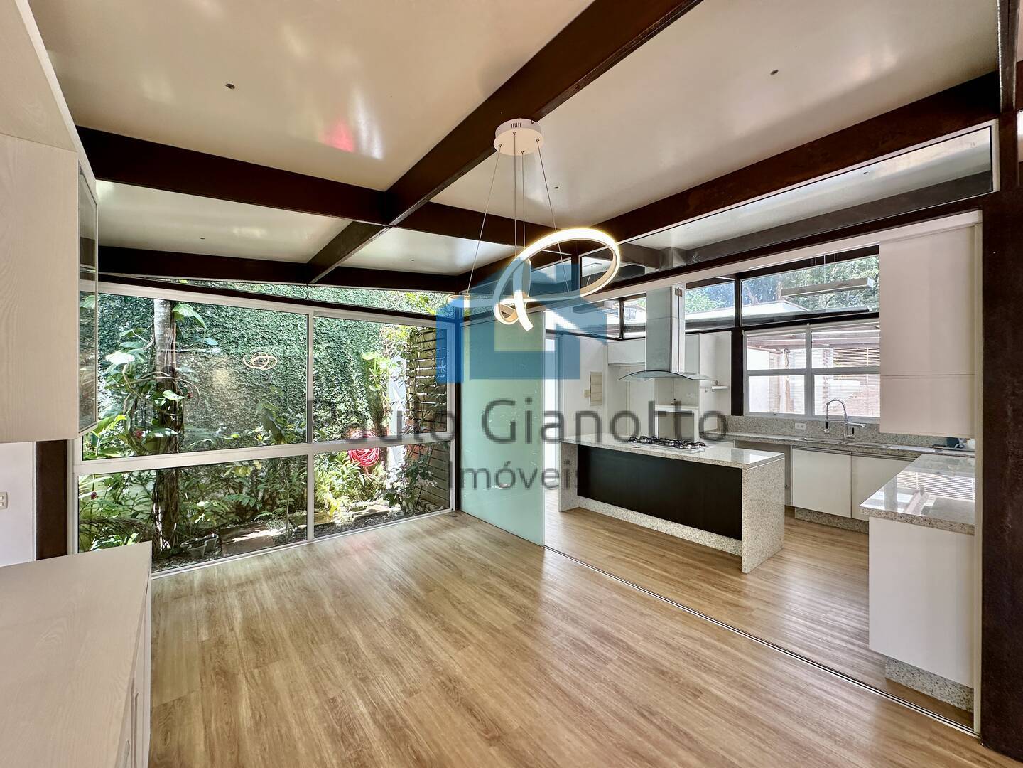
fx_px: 414
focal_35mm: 14
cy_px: 384
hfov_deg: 102.1
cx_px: 512
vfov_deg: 85.7
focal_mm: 2.22
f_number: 2.2
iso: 40
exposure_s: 1/136
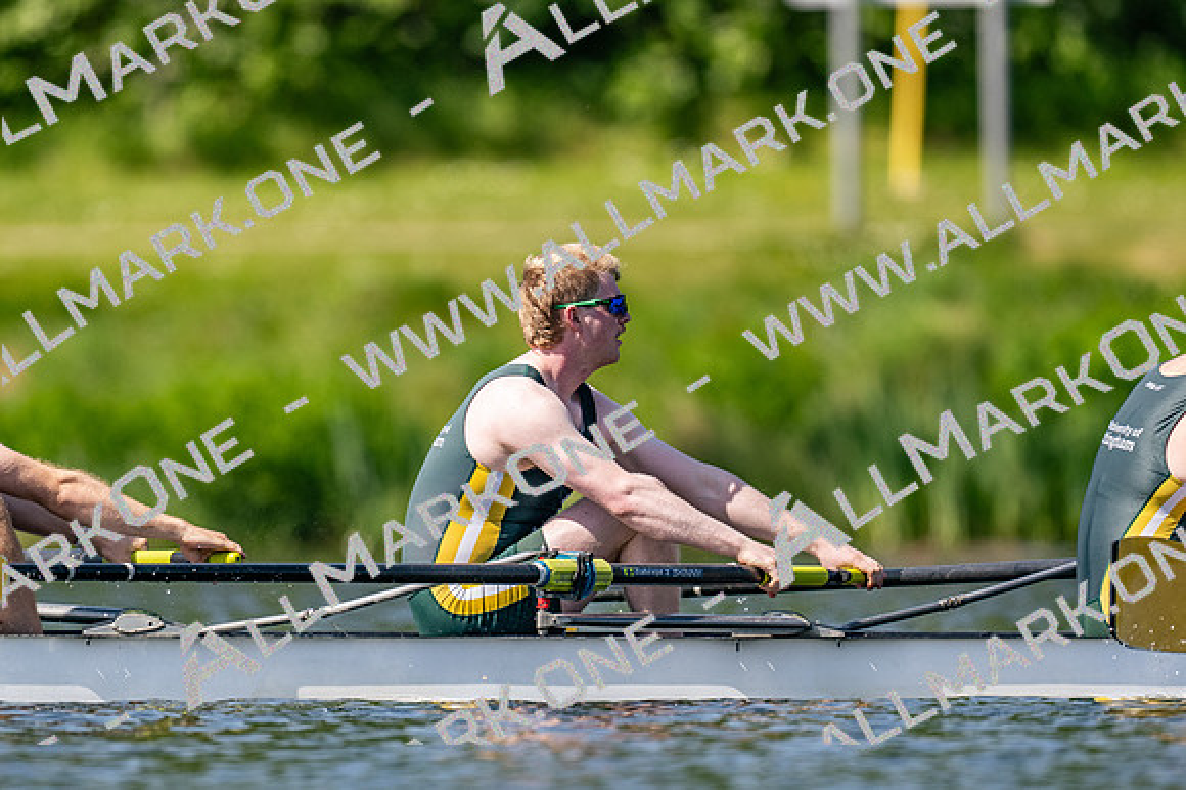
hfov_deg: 2.3
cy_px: 395
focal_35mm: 900
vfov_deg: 1.5
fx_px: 29639
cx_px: 593
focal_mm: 600
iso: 320
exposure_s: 1/2500
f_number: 4
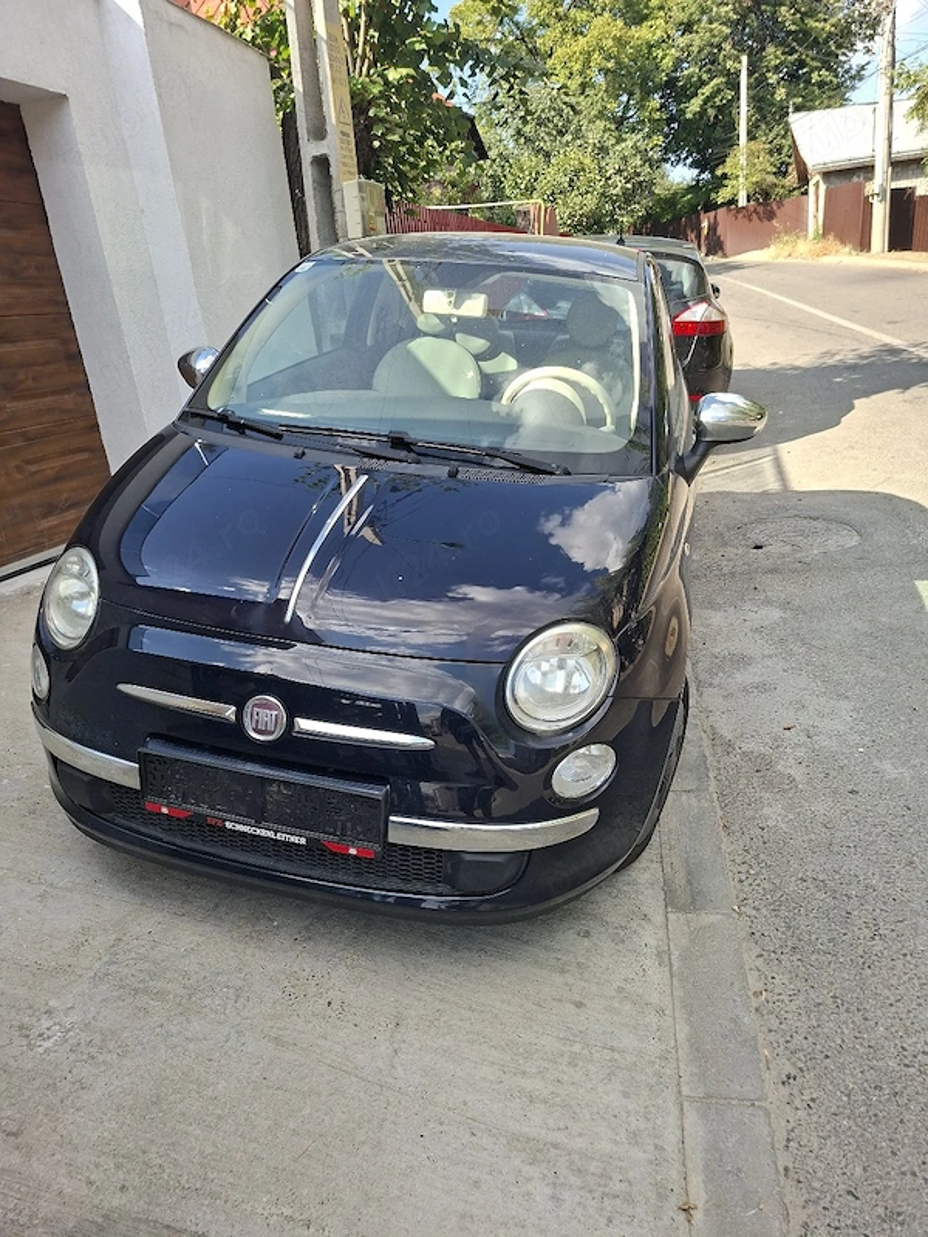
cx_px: 464
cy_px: 618
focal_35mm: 23
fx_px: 822
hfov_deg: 58.9
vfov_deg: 73.9
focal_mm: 5.54
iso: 50
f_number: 1.8
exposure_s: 1/588
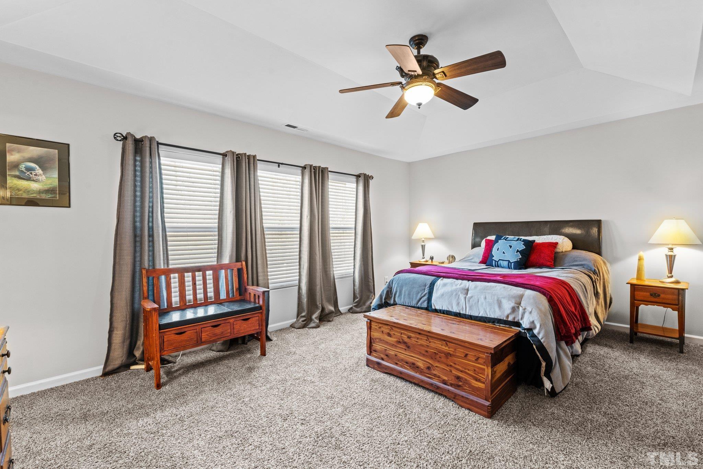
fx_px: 293
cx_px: 352
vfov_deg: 77.3
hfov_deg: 100.4
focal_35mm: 15
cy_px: 234
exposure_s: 1/3
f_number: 6.3
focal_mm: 15
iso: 400
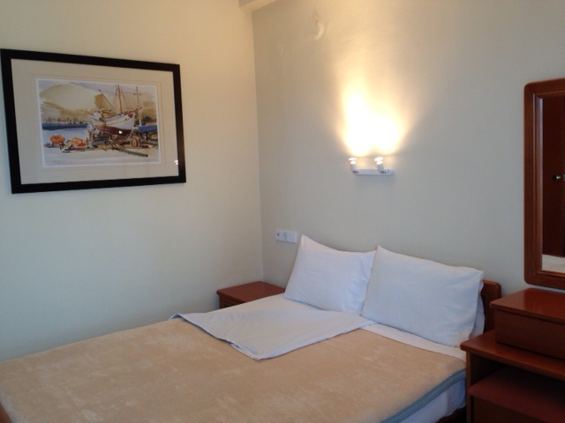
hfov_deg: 55.4
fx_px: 539
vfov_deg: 42.9
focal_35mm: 33
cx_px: 282
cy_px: 212
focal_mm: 4.12
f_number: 2.4
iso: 64
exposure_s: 1/20
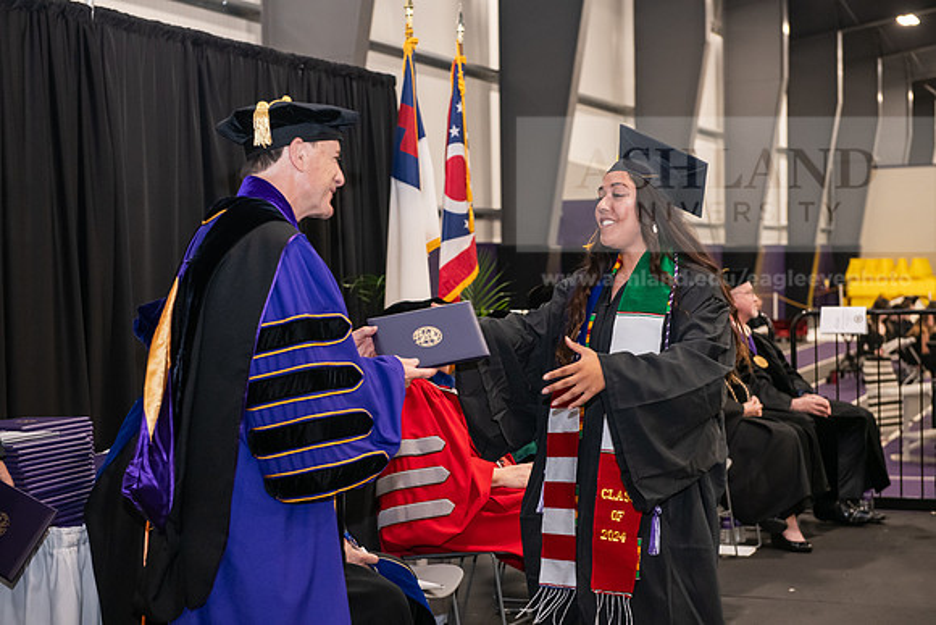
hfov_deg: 30.5
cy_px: 312
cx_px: 468
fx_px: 1716
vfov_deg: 20.6
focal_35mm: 66
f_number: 5
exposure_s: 1/125
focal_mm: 66
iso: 2500
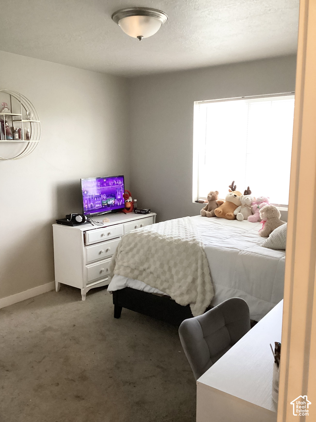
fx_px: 377
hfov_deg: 45.4
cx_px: 158
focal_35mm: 31
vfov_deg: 58.4
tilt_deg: -9.2
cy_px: 211
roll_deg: +0.6
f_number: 2.4
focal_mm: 3.3
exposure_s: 1/60
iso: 250
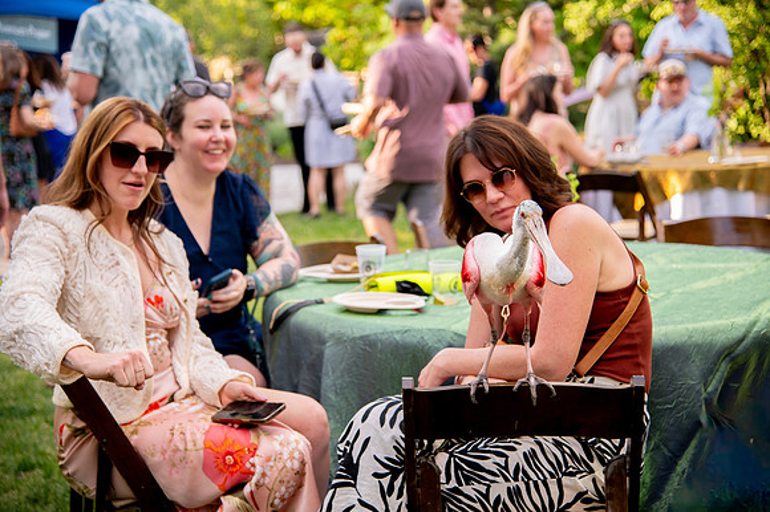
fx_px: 1434
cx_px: 385
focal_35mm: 67
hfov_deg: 30.0
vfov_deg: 20.3
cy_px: 256
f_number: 4
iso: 1000
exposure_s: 1/640
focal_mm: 66
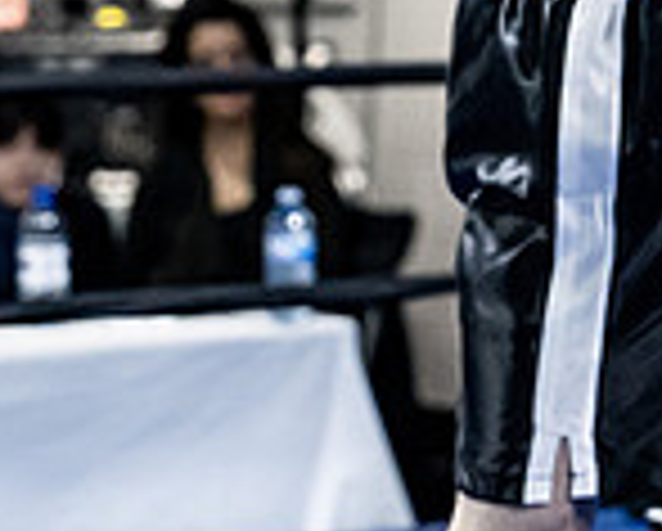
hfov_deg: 7.4
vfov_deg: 5.9
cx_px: 743
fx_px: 5081
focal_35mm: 259
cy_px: -241
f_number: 2.8
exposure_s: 1/1000
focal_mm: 70
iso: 8000
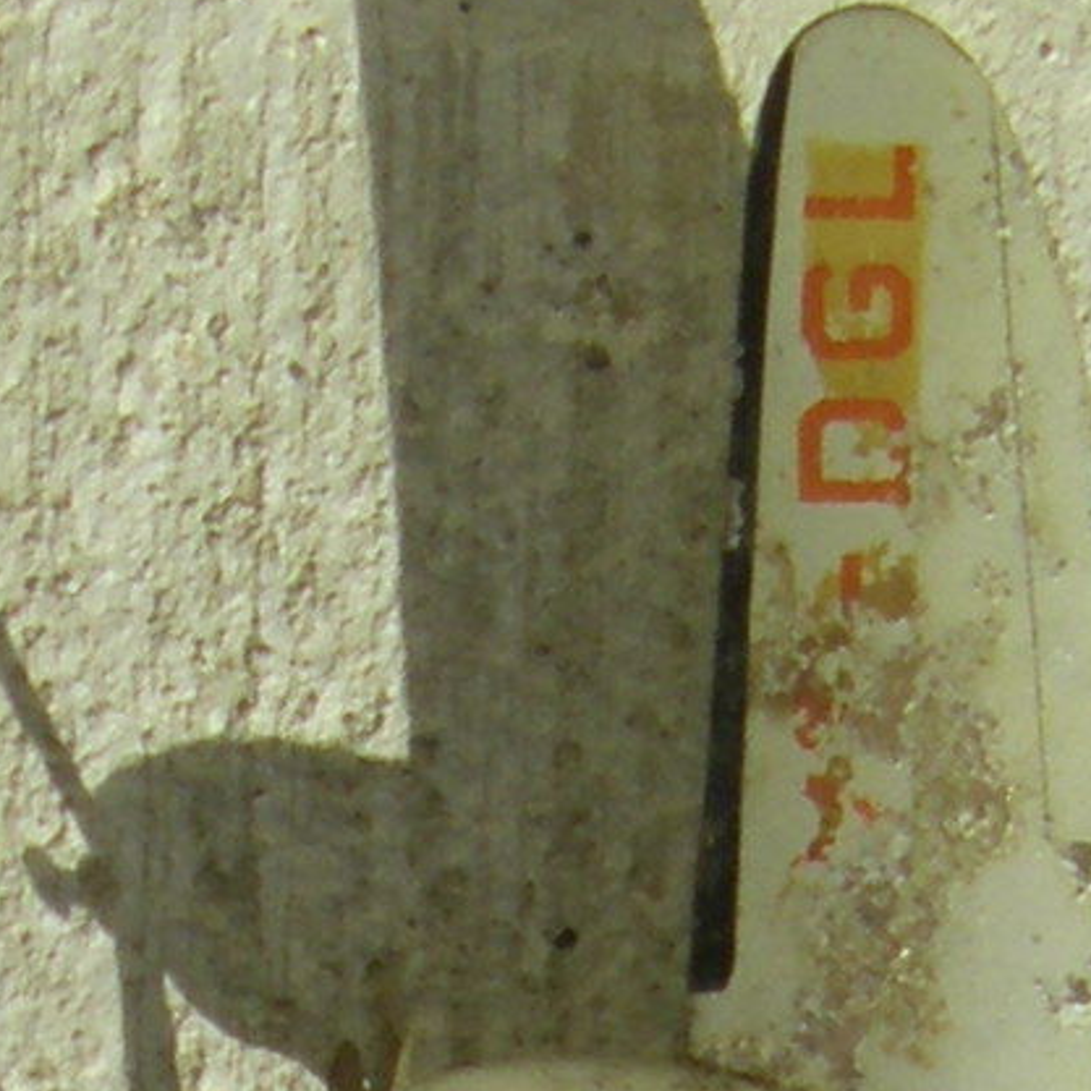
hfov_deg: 6.7
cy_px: 1931
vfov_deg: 6.5
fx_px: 9378
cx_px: 782
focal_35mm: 263
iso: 64
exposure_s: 1/320
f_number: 7
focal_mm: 6.3
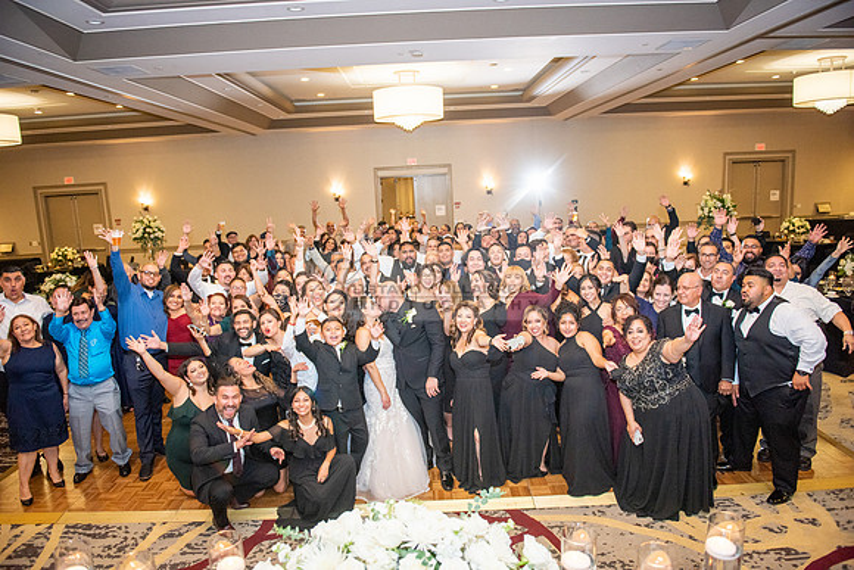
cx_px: 427
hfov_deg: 73.7
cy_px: 285
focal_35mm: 24
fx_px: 569
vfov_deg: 53.2
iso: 1600
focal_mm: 24
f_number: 2.8
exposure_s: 1/250
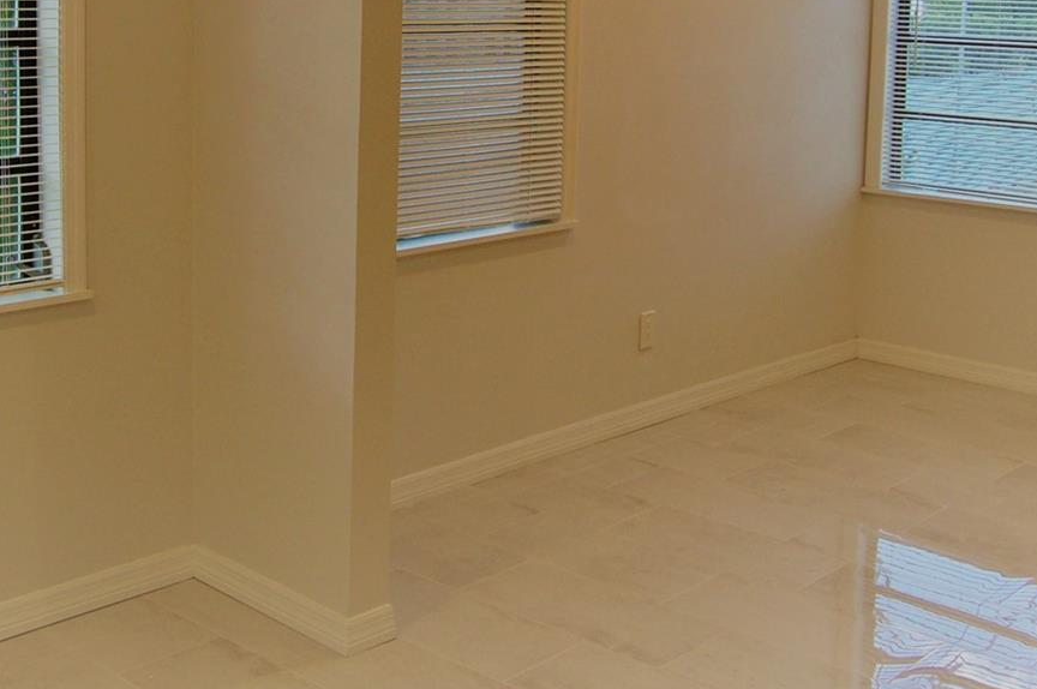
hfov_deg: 39.2
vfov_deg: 26.3
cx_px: 344
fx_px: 1439
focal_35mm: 50
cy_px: 107
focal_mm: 18
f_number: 5
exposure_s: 1/100
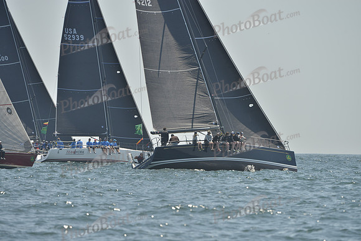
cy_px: 120
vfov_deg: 3.4
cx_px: 180
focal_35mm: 400
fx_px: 4012
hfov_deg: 5.2
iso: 280
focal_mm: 400
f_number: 7.1
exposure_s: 1/1250
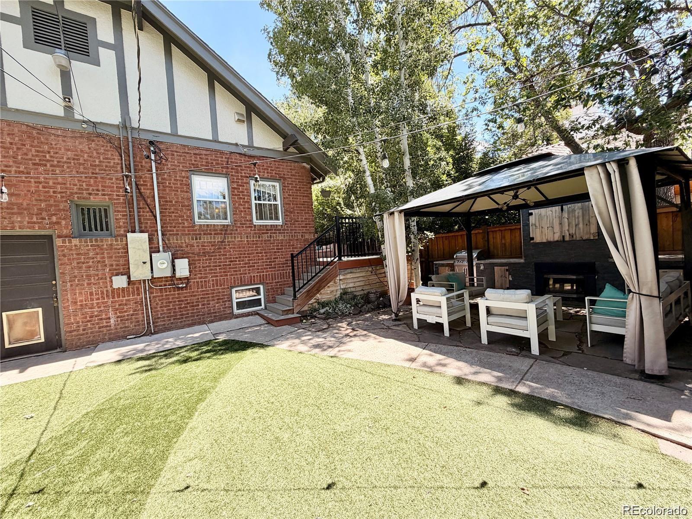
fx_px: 280
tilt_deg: -1.1
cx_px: 346
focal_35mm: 14
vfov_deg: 85.7
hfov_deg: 102.1
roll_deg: +4.7
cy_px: 260
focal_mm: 2.22
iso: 64
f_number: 2.2
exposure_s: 1/502
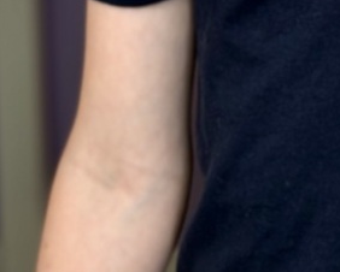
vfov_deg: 8.2
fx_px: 1782
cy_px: -330
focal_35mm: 177
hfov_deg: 10.7
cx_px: 404
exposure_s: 1/93
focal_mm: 6.76
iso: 100
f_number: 1.78
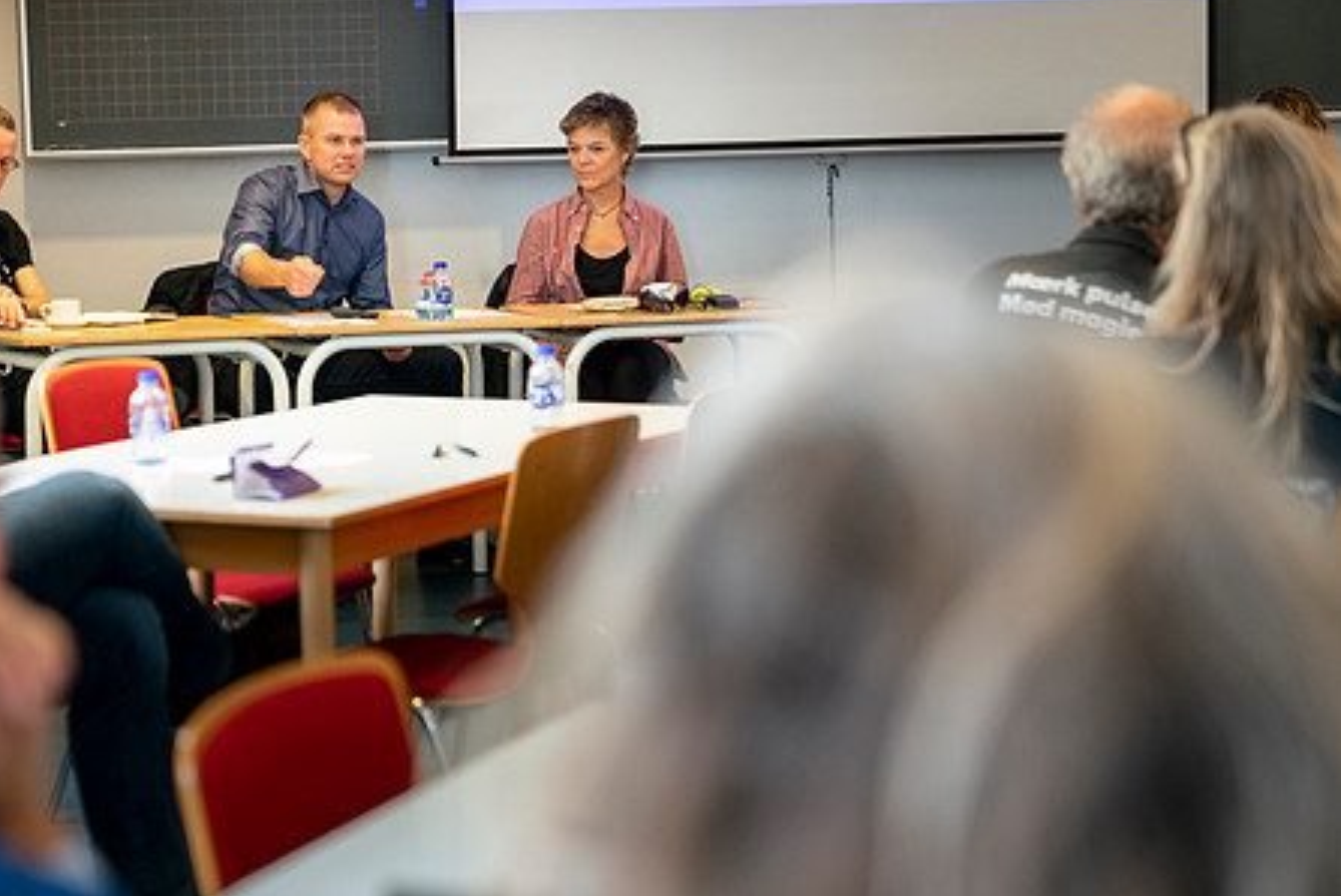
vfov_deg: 15.0
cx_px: 475
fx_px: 3392
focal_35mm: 91
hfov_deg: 22.3
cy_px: 519
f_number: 2.8
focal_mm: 70
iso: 4000
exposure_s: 1/250
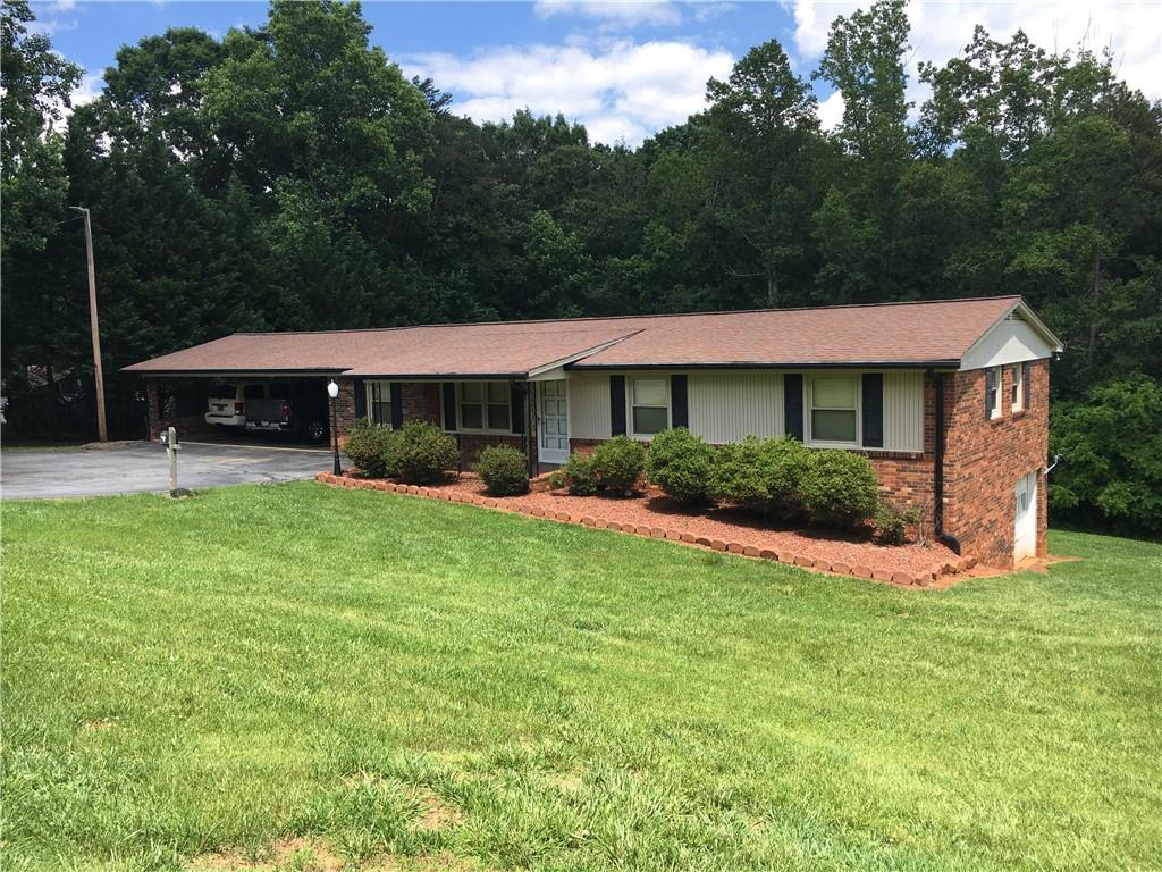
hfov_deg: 61.7
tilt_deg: -5.9
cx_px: 581
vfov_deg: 48.2
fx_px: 973
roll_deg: -0.4
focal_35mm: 29
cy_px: 436
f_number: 2.2
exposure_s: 1/1040
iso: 25
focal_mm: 4.15
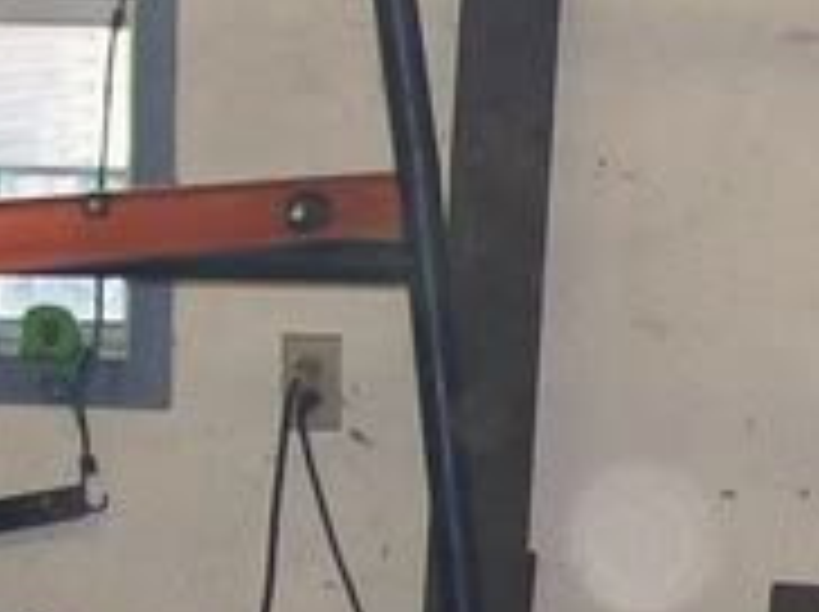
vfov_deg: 7.3
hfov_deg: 9.7
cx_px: 846
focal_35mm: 203
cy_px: 598
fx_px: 4797
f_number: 2.7
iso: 140
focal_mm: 6
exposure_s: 1/64
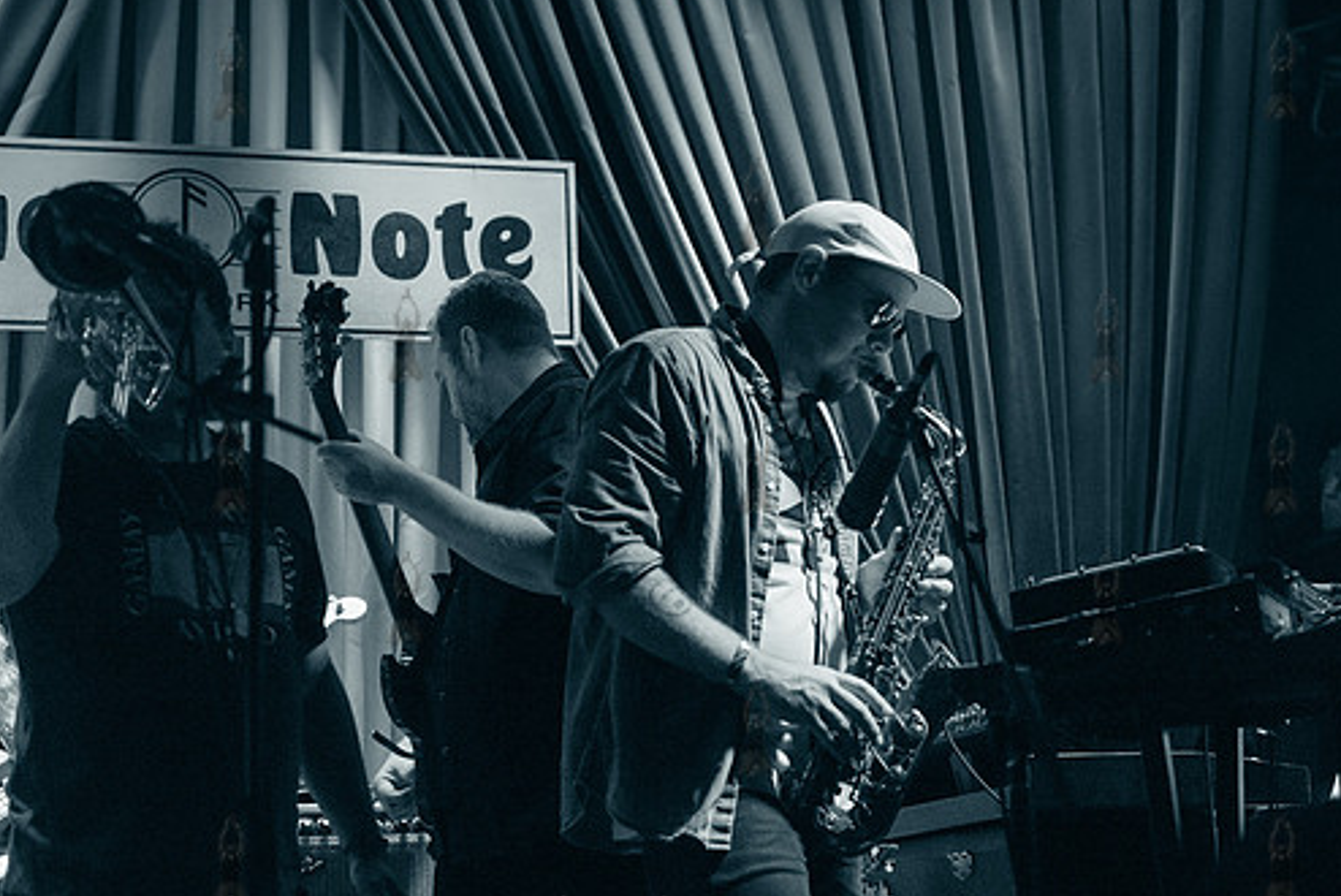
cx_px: 755
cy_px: 466
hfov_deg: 32.8
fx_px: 2273
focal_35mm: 61
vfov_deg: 22.3
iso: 4000
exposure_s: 1/250
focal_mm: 52
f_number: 2.8
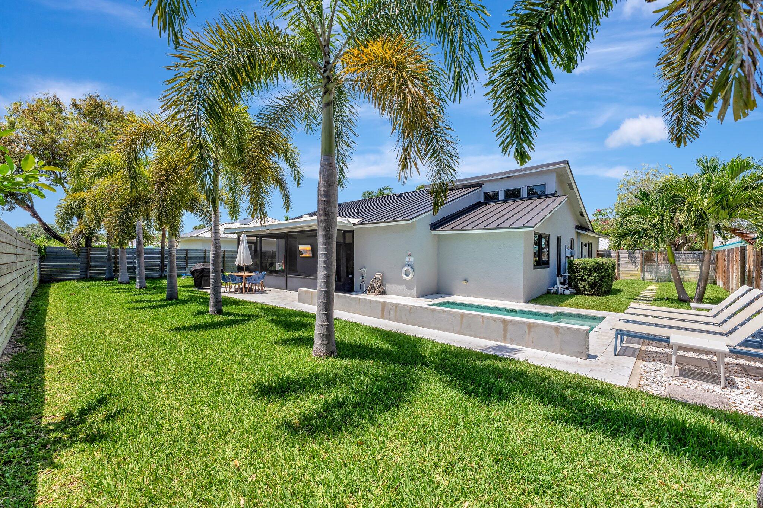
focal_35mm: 15
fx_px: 320
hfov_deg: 100.0
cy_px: 254
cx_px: 382
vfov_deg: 76.9
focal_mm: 15.1
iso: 400
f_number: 8
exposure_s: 1/1250
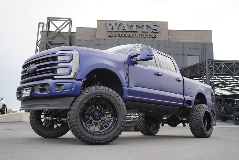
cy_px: 80
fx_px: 229
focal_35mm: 34
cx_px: 120
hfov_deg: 55.1
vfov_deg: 38.4
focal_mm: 23
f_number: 5.6
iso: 100
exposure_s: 1/125
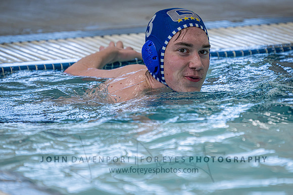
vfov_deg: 3.2
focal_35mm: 436
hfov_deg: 4.7
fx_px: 3546
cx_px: 182
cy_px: 80
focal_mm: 280
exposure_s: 1/1000
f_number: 4
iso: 5000
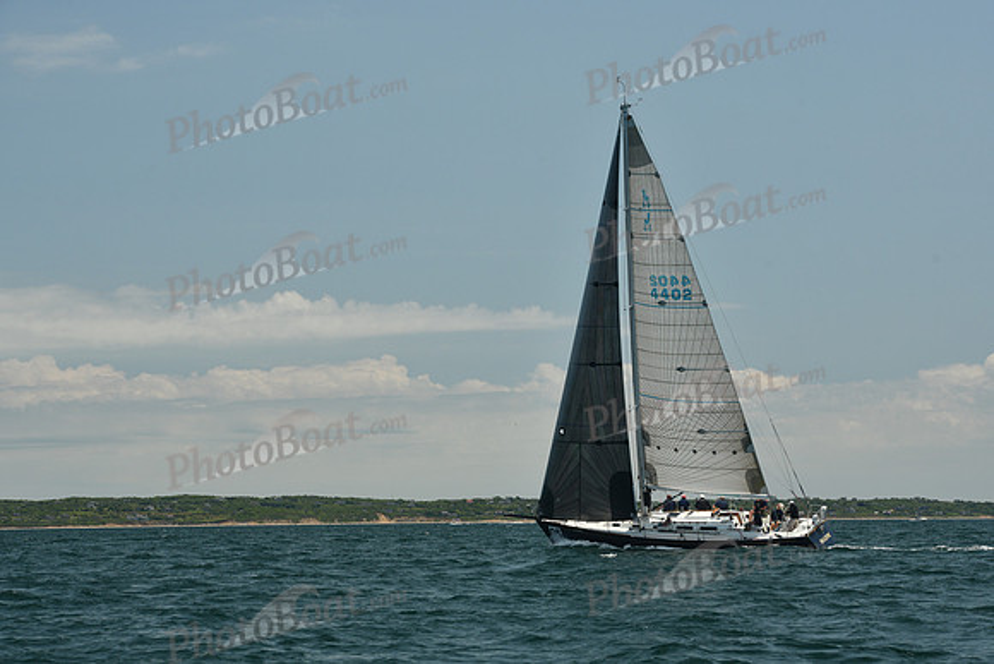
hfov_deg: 21.5
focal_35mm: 95
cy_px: 332
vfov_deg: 14.4
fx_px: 2624
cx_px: 497
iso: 320
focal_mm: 95
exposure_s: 1/640
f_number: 8
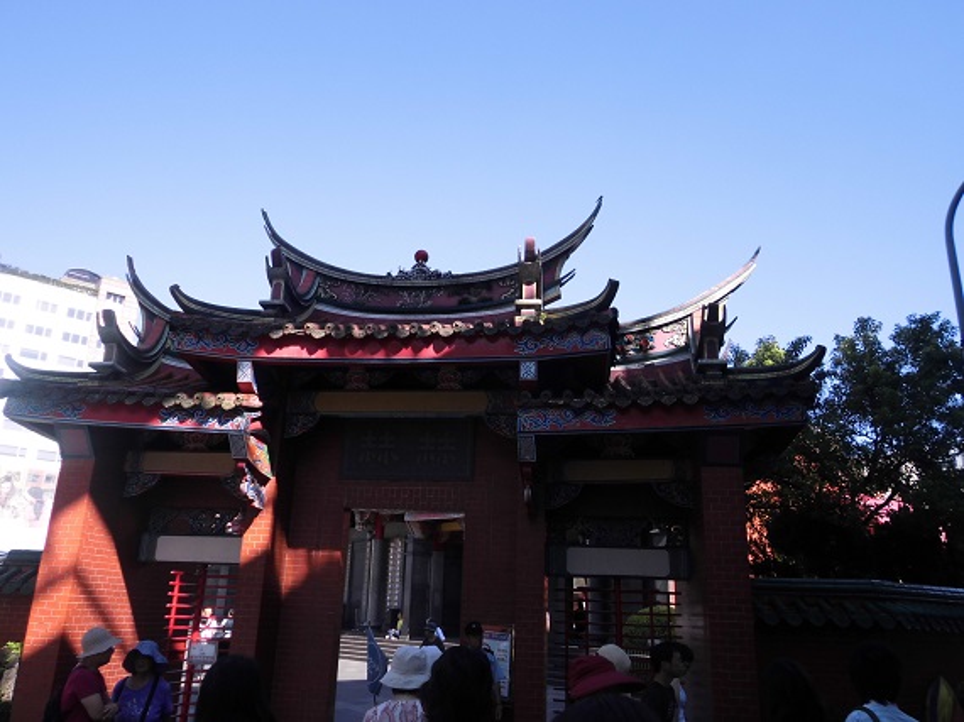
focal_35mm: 26
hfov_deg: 67.3
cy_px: 361
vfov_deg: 53.0
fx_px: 724
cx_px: 482
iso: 64
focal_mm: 4.6
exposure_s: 1/320
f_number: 3.2
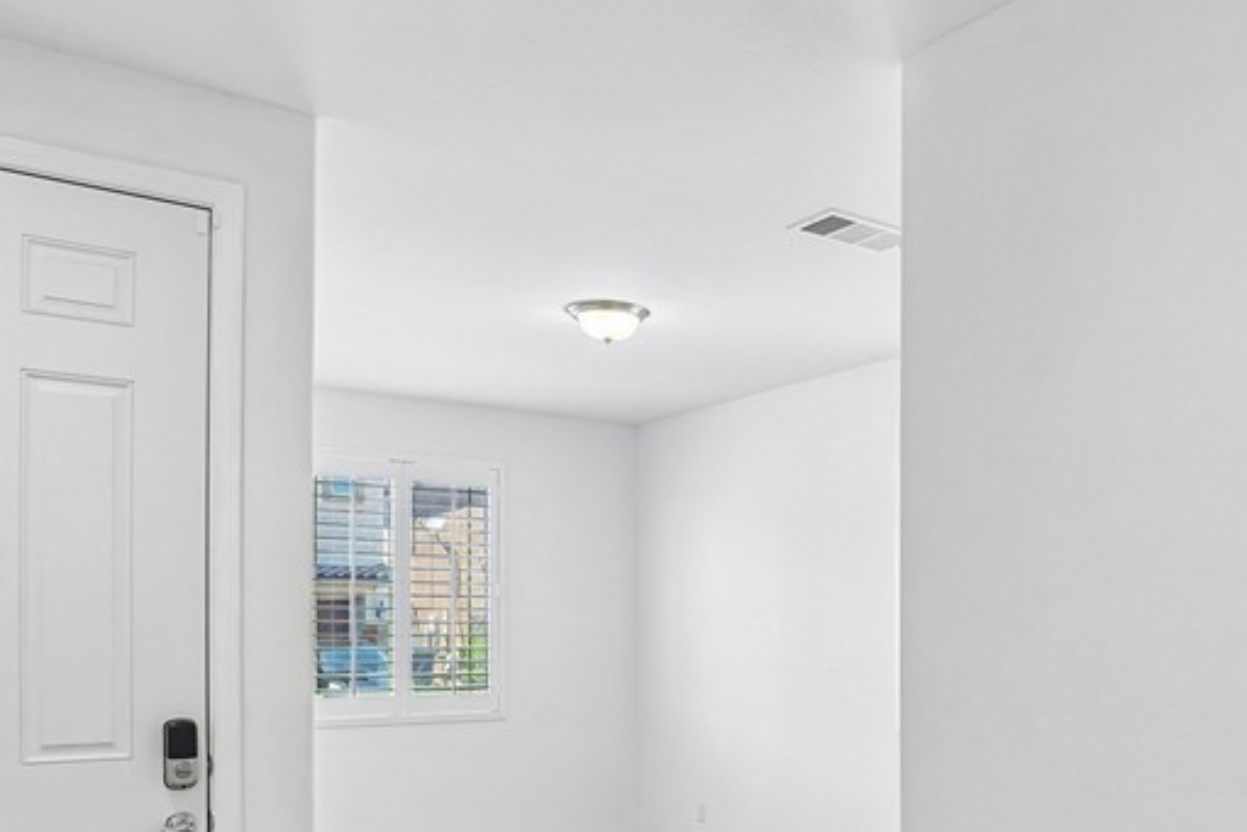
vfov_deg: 37.7
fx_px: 1178
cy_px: 643
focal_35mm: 34
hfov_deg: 53.5
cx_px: 918
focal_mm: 16
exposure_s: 1/20
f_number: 8
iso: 400
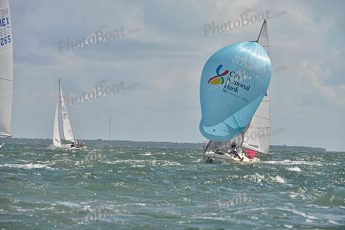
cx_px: 172
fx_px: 2300
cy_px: 115
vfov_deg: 5.7
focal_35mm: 240
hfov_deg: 8.6
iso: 200
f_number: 8
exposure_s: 1/1000
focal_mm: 240
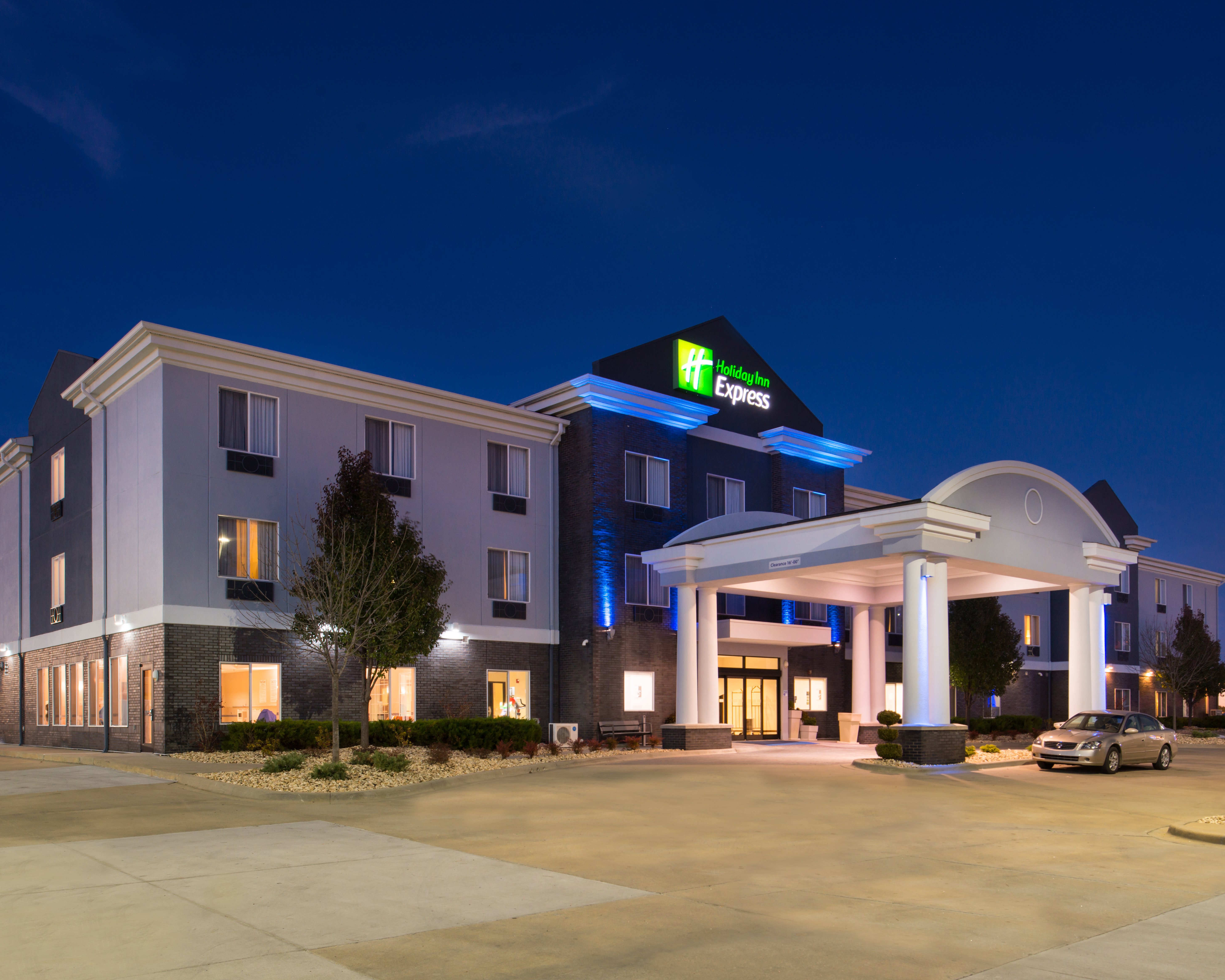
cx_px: 645
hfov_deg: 62.2
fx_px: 1015
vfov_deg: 51.5
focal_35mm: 28
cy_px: 494
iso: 100
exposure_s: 2
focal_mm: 24
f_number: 9
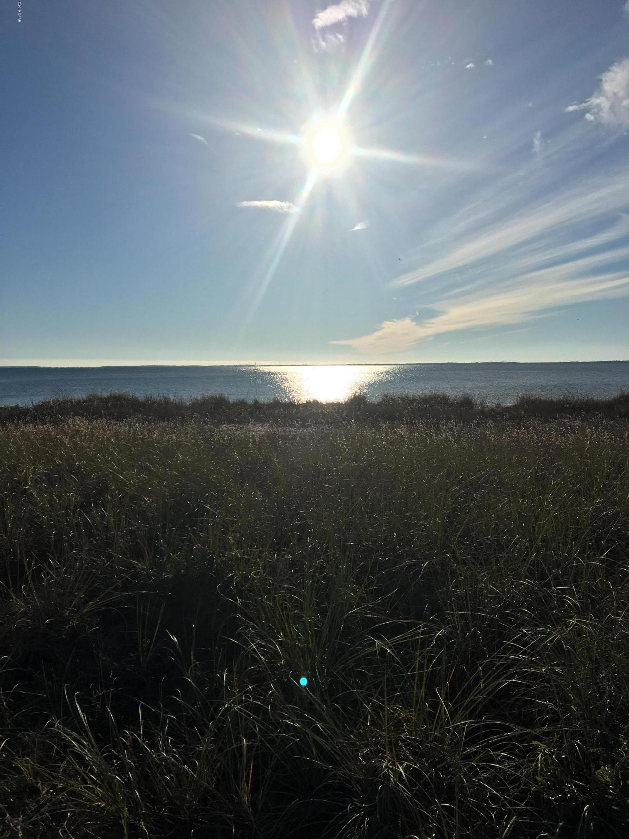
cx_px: 314
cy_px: 420
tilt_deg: -3.3
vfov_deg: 61.7
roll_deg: +1.3
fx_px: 703
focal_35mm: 29
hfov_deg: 48.2
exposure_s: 1/6993
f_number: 2.2
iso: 25
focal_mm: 4.15
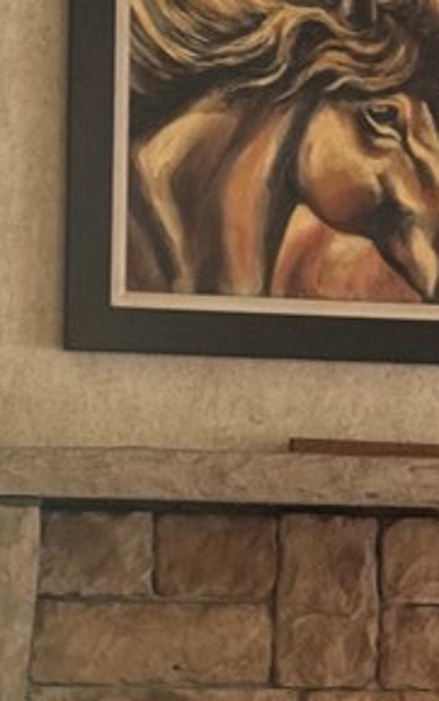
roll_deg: -1.8
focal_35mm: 180
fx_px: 3441
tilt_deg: -4.7
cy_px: 779
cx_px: 432
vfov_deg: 11.5
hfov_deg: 7.3
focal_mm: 6.76
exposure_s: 1/30
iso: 500
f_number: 1.78
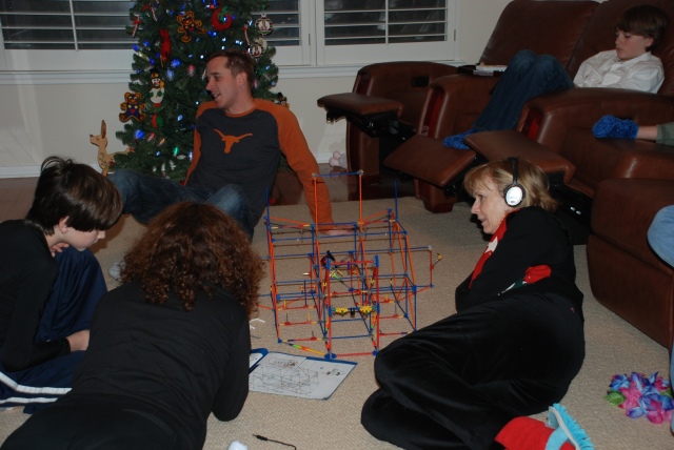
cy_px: 225
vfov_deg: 28.1
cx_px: 337
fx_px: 899
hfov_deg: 41.1
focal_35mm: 48
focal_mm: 32
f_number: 4.2
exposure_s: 1/60
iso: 200
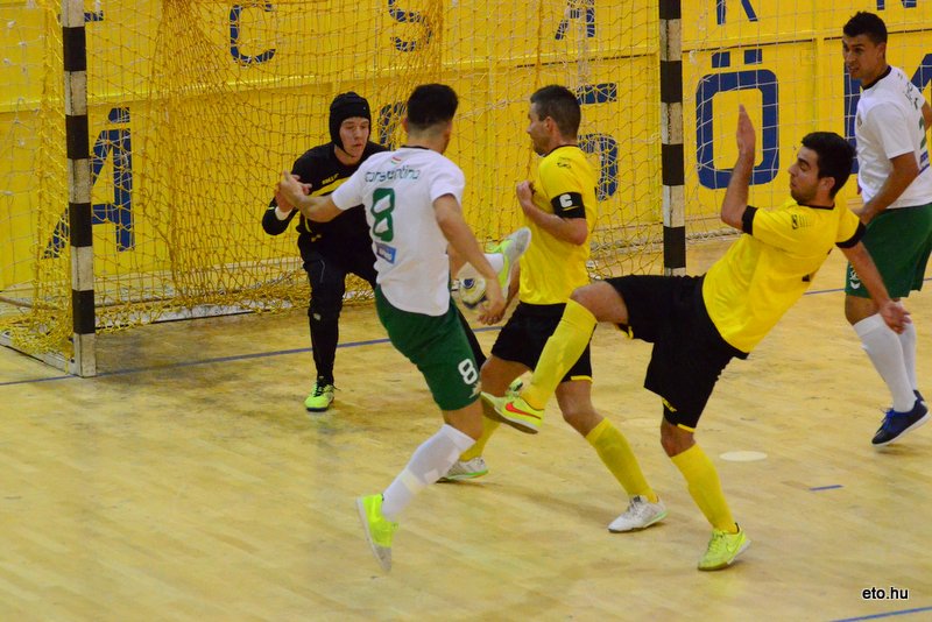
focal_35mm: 174
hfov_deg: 11.8
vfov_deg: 7.9
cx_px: 466
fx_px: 4506
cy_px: 311
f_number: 4.8
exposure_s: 1/400
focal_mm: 116
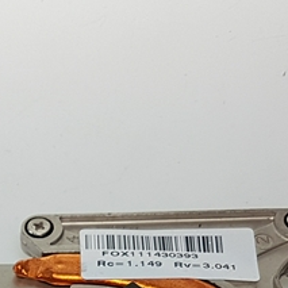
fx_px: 1026
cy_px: 466
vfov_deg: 14.6
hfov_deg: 15.5
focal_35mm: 109
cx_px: -31
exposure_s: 1/112
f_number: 1.7
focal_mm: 4.2
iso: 40
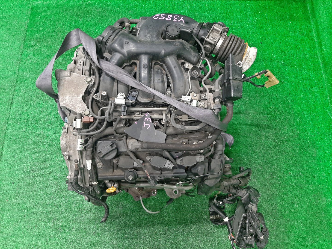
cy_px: 124
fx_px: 249
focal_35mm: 26
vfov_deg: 53.1
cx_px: 166
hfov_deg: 67.3
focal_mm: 3.93
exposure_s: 1/50
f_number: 1.7
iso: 218
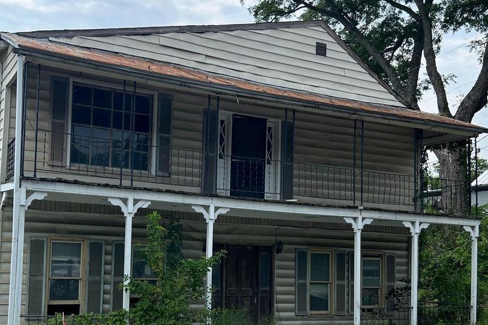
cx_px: 200
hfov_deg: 54.1
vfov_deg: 37.8
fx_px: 474
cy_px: 167
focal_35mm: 35
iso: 50
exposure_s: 1/2695
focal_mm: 5.7
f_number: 1.5
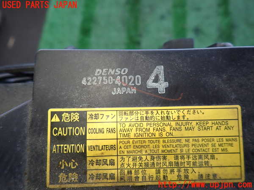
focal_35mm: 25
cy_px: 95
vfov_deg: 54.9
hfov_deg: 69.4
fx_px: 183
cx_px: 127
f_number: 2
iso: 100
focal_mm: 4.5
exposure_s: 1/80
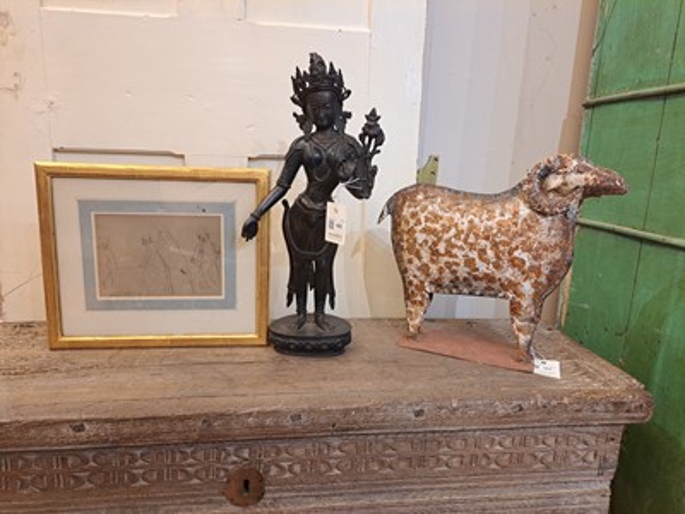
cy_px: 257
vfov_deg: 56.8
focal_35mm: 24
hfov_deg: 71.6
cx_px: 342
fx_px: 475
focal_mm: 5.23
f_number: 1.8
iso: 250
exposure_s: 1/50
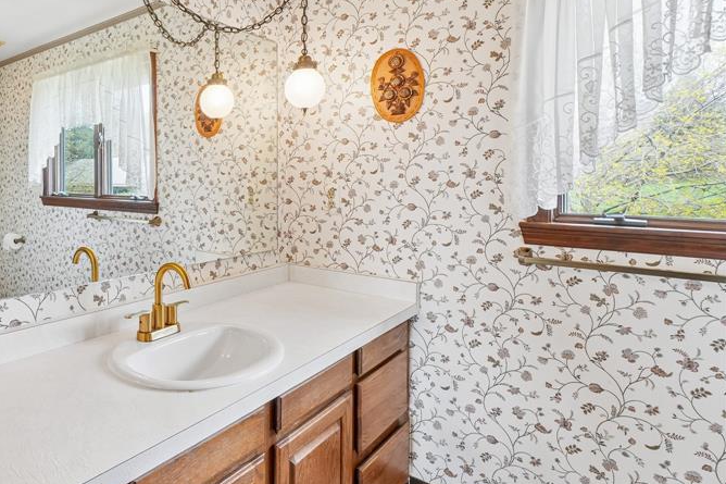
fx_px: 464
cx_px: 172
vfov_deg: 54.6
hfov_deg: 70.4
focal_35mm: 23
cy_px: 186
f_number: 8
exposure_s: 1/30
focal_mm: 10
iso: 250
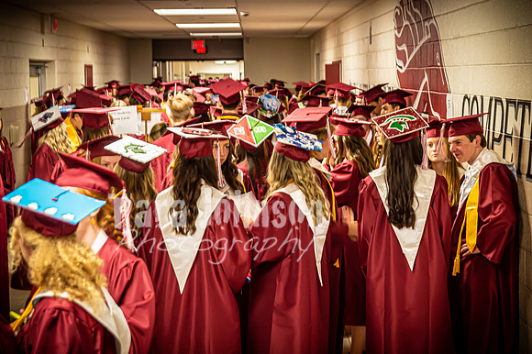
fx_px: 1349
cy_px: 139
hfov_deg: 22.3
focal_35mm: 91
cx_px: 317
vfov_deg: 14.9
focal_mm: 50
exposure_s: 1/20
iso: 400
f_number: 4.5
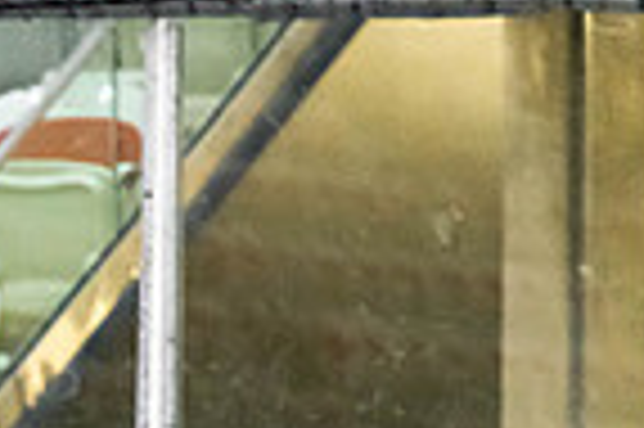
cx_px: -560
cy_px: 849
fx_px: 14545
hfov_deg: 2.5
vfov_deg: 1.7
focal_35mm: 814
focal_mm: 190
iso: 3200
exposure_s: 1/640
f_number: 2.8
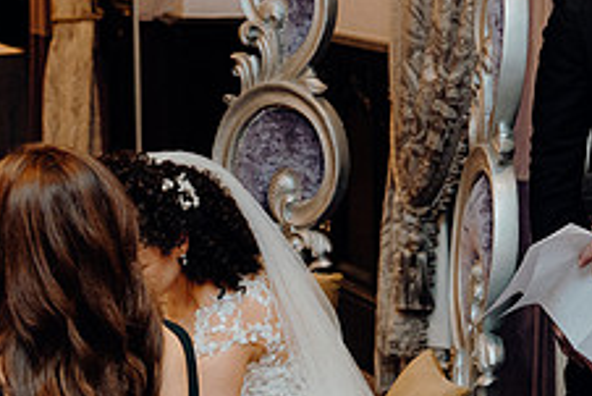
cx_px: 676
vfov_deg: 11.1
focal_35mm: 123
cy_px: 88
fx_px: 2024
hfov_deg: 16.1
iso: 2500
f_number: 3.5
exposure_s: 1/160
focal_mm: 48
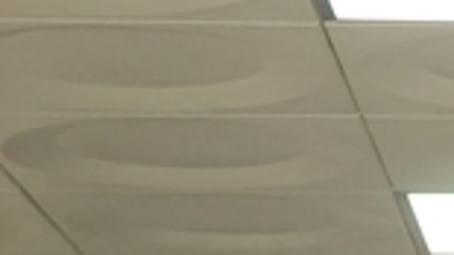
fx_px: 3417
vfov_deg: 4.1
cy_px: 875
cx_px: 1148
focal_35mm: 284
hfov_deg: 7.1
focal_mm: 42
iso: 400
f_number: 6.3
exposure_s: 1/100
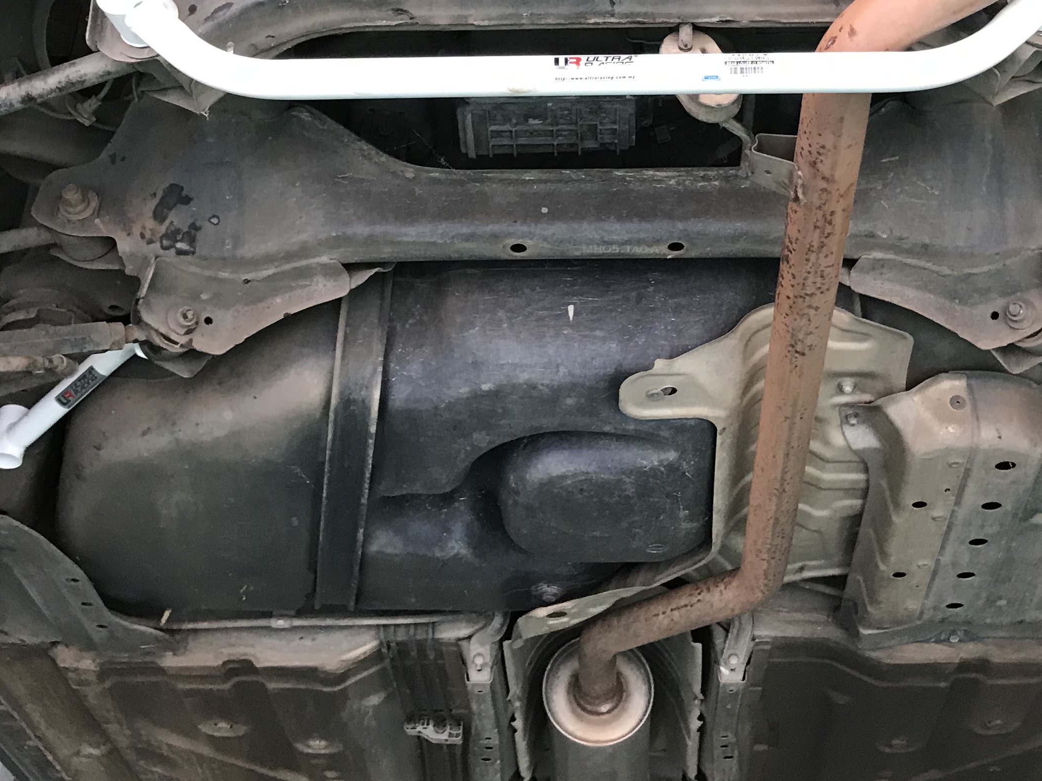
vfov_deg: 26.3
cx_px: 572
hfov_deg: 35.5
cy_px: 110
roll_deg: +0.3
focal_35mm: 54
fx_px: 1625
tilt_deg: +37.9
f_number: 1.8
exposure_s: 1/17
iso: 64
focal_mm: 3.99
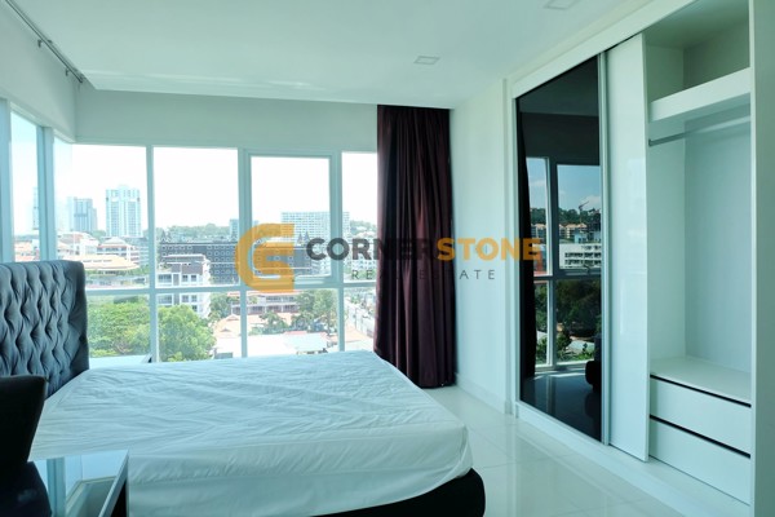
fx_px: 517
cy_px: 258
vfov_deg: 53.1
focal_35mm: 24
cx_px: 388
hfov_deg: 73.7
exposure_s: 1/160
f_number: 5
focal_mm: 16
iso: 200
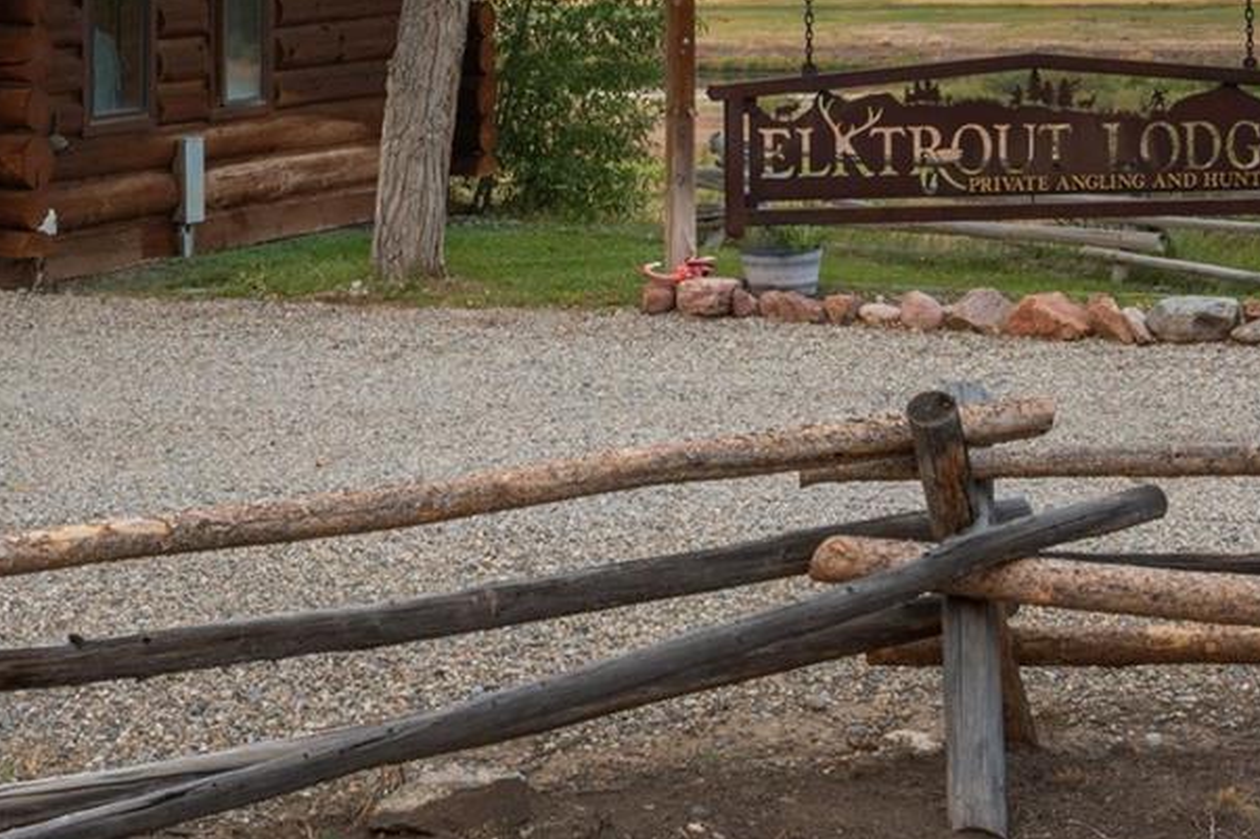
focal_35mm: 85
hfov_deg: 23.8
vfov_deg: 15.4
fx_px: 2974
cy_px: -201
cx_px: 383
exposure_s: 1/3
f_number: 16
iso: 400
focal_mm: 32
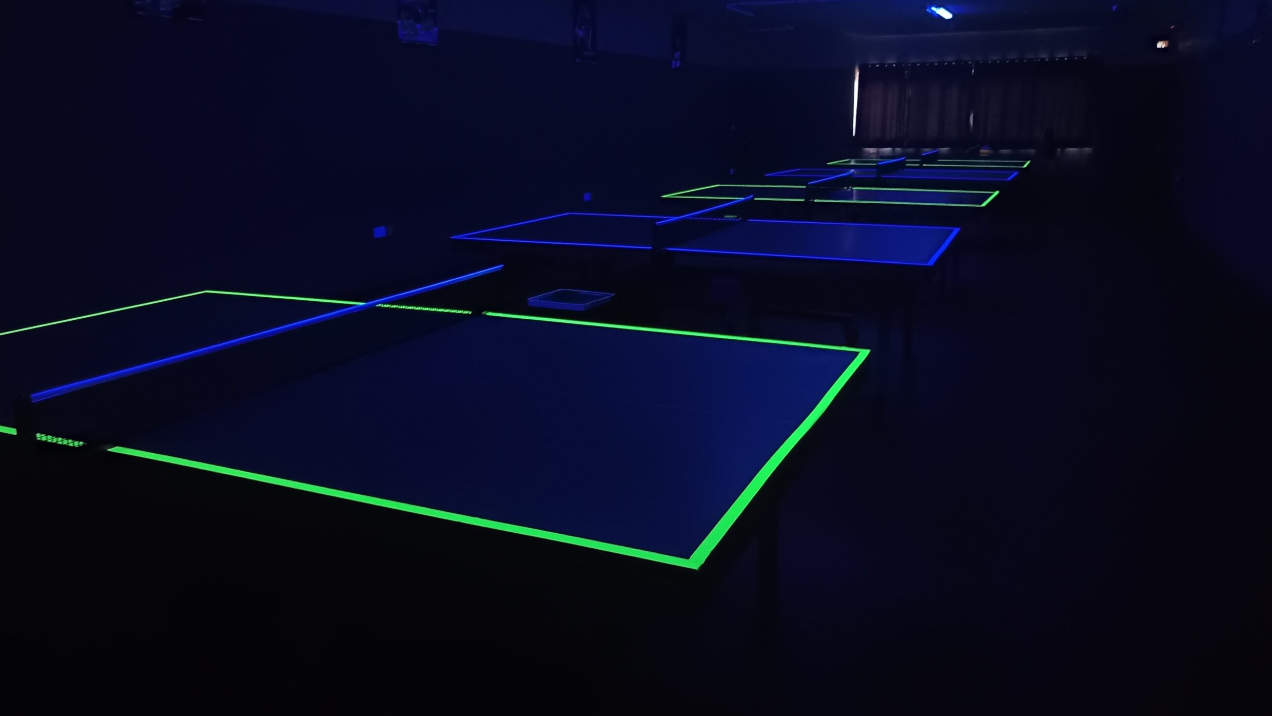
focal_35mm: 27
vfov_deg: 42.8
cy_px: 320
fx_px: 911
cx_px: 618
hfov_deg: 69.8
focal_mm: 5.31
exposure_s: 1/16.7
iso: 4653
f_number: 1.7
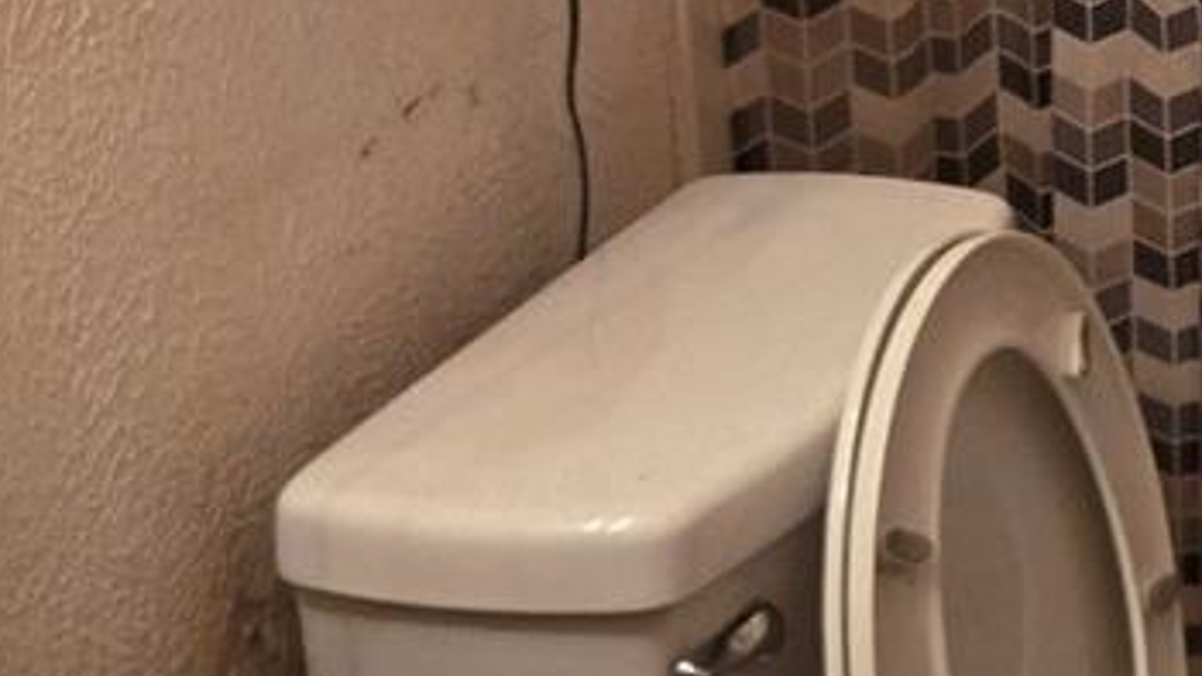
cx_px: 1545
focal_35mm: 110
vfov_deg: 10.5
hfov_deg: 18.2
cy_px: -426
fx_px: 3506
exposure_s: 1/120
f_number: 1.8
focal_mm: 5.4
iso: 500
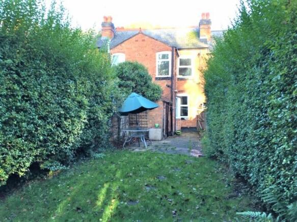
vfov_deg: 48.2
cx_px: 148
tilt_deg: -4.3
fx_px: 249
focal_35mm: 29
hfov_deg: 61.7
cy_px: 111
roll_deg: -0.6
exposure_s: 1/100
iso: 32
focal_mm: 4.15
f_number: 2.2
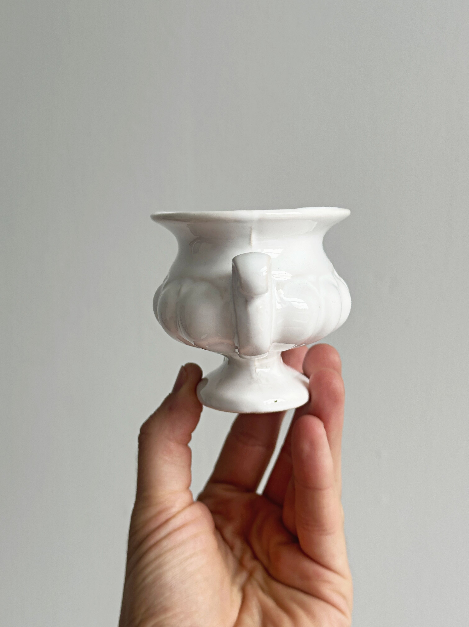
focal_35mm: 48
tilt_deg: -6.9
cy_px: 314
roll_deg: +0.9
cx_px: 234
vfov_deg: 39.7
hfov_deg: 30.2
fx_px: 868
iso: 64
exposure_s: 1/911
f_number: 1.78
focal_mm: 6.86
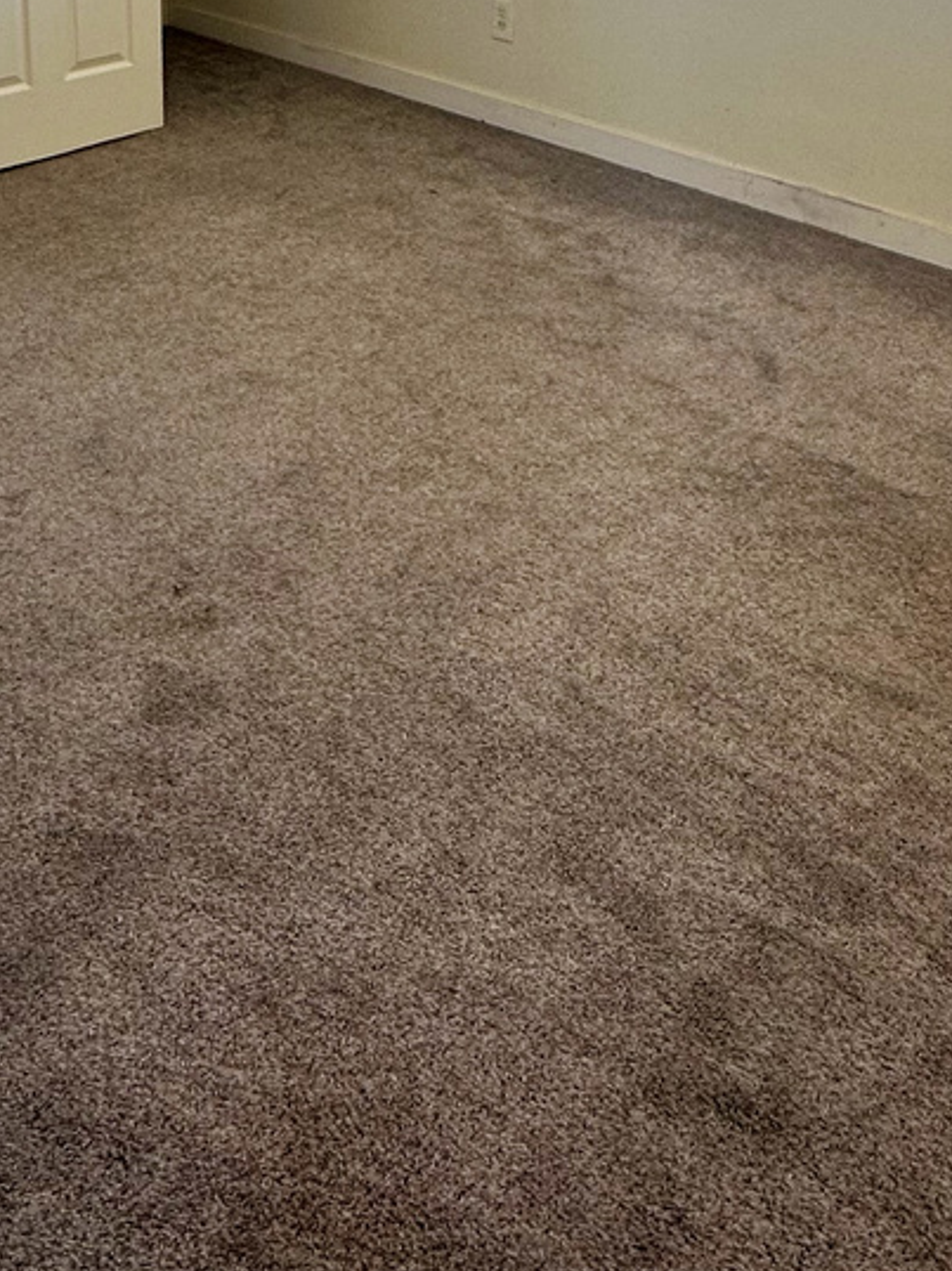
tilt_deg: -10.6
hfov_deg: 35.8
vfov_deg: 39.9
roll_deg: -0.8
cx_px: 390
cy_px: -57
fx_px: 1468
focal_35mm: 40
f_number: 2.2
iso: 100
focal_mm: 2.22
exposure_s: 1/120
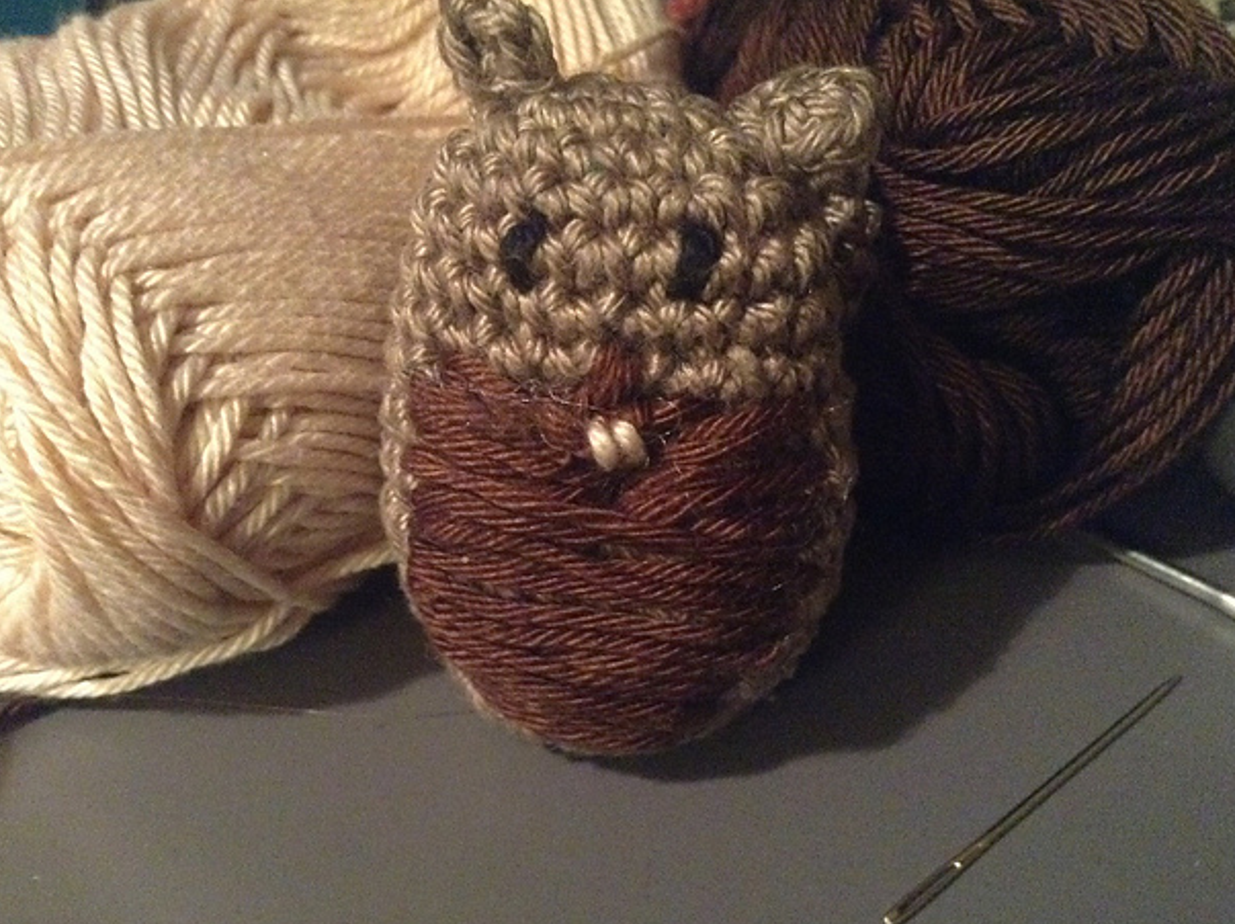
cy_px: 481
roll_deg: +0.7
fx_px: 1247
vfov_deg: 40.6
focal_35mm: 35
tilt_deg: -34.3
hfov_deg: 52.7
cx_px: 600
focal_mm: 3.3
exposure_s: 1/15
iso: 640
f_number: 2.4
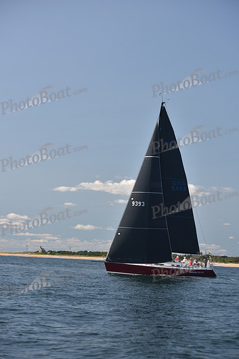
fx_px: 975
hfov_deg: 14.0
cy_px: 180
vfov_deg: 20.8
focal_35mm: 98
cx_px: 120
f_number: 4.5
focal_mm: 98
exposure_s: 1/800
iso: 250
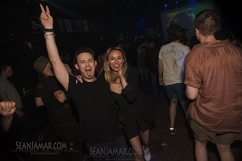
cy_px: 80
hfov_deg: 73.7
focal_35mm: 24
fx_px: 161
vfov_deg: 53.2
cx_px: 121
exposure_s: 1/320
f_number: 4.5
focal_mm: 24
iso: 2000
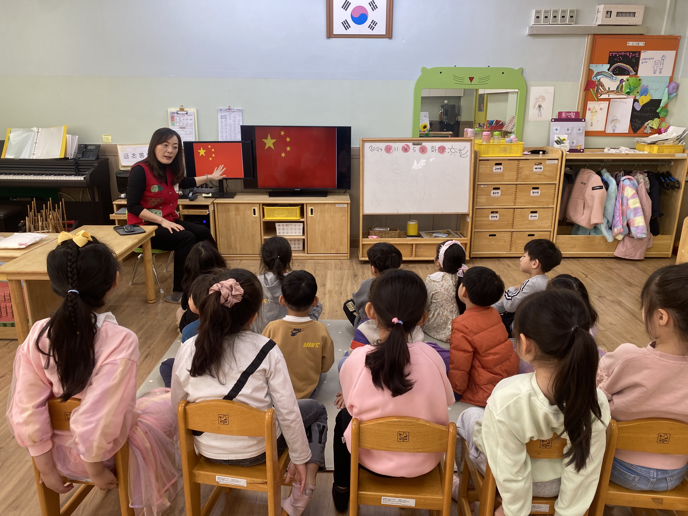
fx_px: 517
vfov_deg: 53.1
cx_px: 344
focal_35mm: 26
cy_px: 258
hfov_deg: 67.3
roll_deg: -0.8
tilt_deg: -16.8
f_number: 1.8
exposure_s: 1/120
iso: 50
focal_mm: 4.25
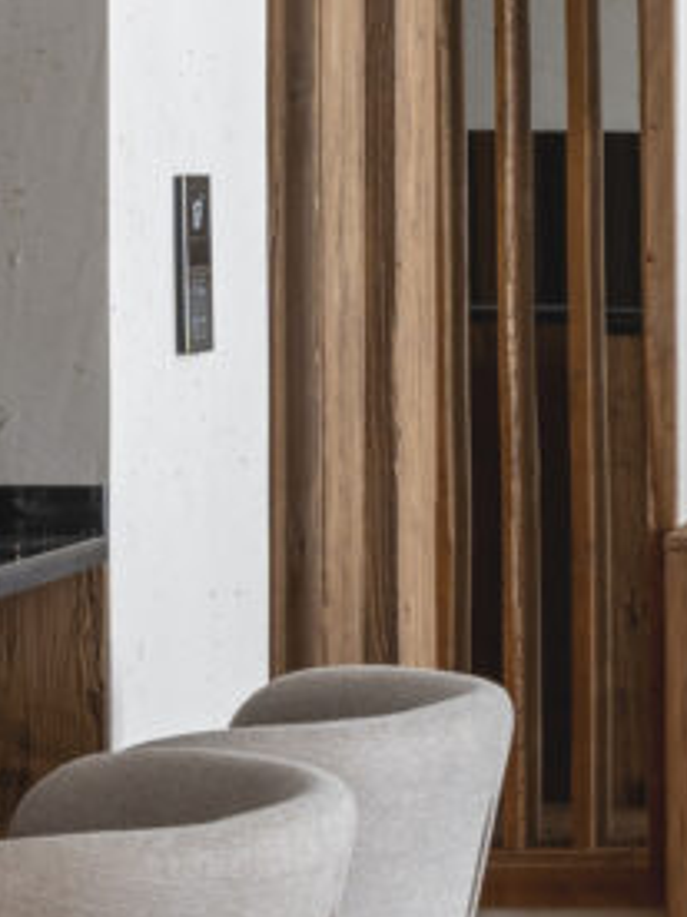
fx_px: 4631
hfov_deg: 8.5
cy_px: 103
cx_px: 251
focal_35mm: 175
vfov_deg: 11.2
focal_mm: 33
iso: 200
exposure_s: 1
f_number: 8
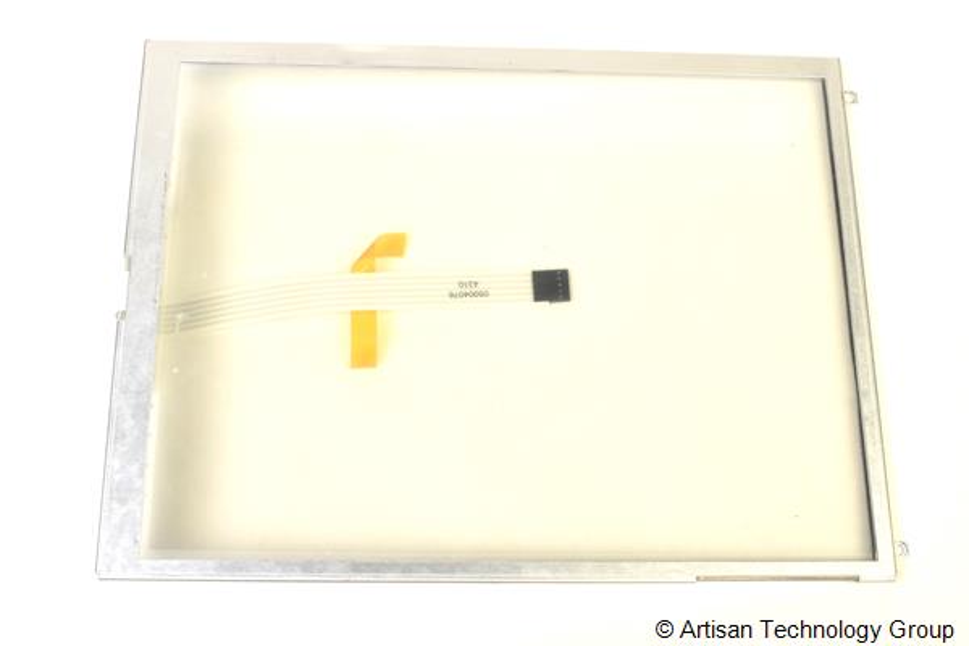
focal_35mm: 36
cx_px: 484
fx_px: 969
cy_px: 323
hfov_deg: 53.1
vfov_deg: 36.9
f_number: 14
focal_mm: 24
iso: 200
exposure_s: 1/200
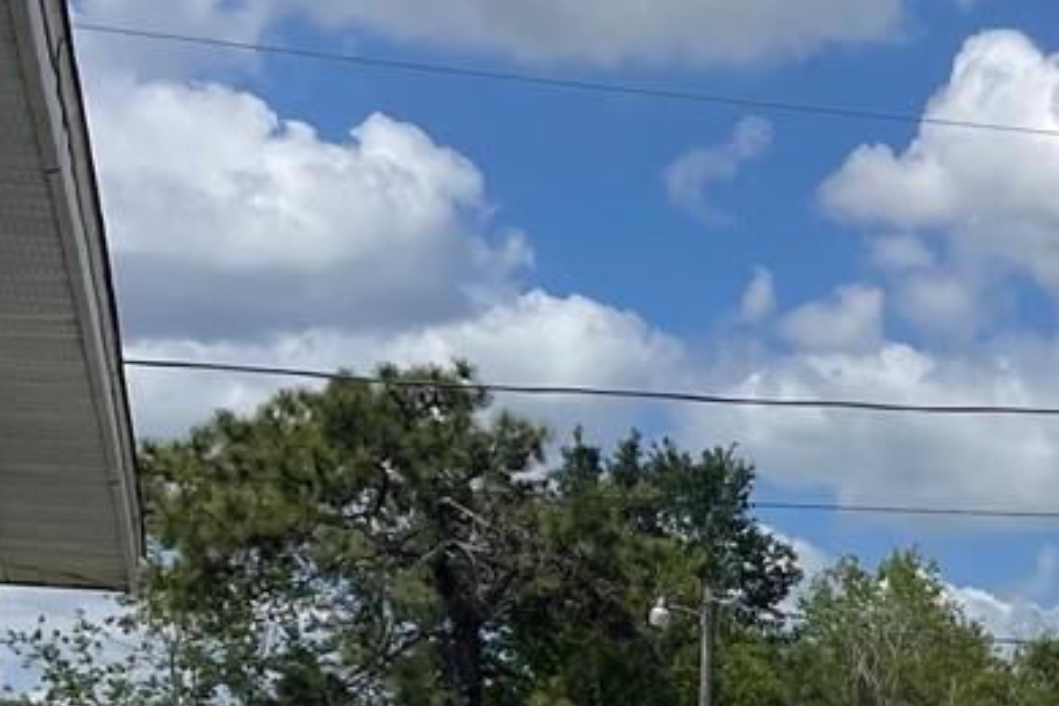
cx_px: 1711
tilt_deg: +0.1
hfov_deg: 16.4
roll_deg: -0.4
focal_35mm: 111
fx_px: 3265
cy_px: 948
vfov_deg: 12.0
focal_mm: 5.1
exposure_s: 1/12048
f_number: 1.6
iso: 50
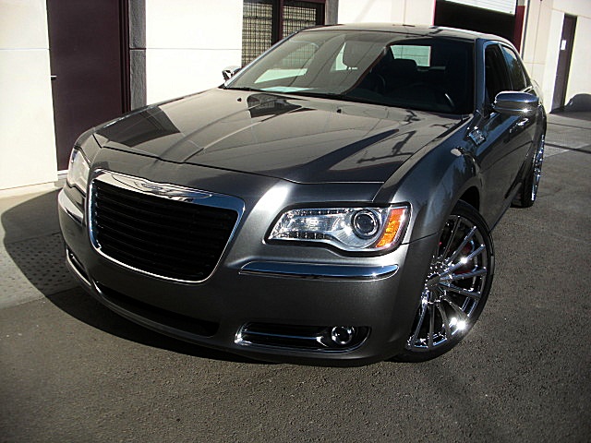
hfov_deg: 51.4
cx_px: 296
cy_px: 222
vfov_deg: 39.7
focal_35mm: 36
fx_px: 615
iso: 50
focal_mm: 6.3
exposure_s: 1/800
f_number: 2.8
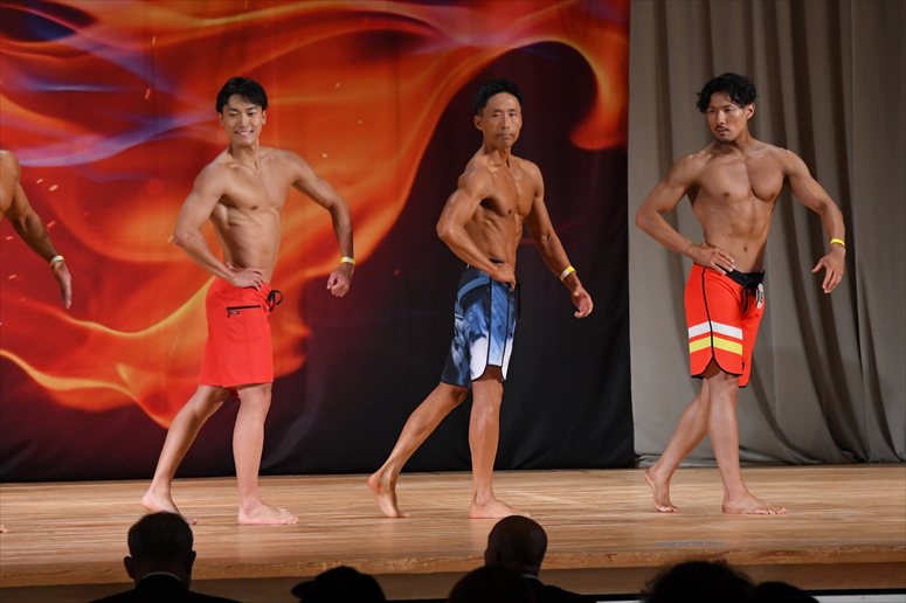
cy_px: 302
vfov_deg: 6.8
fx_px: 5081
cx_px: 453
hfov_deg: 10.2
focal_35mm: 202
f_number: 5.6
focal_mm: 135
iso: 3200
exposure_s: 1/400
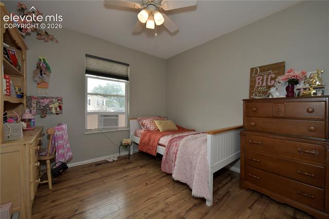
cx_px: 164
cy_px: 110
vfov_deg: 81.1
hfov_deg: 104.3
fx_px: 128
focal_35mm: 14
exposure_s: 1/160
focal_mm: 14
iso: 1250
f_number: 9
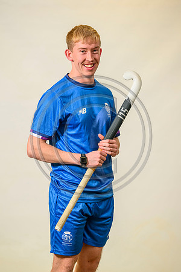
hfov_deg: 10.2
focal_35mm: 135
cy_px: 136
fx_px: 1018
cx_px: 90
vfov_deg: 15.2
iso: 400
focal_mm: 135
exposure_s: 1/125
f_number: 3.2
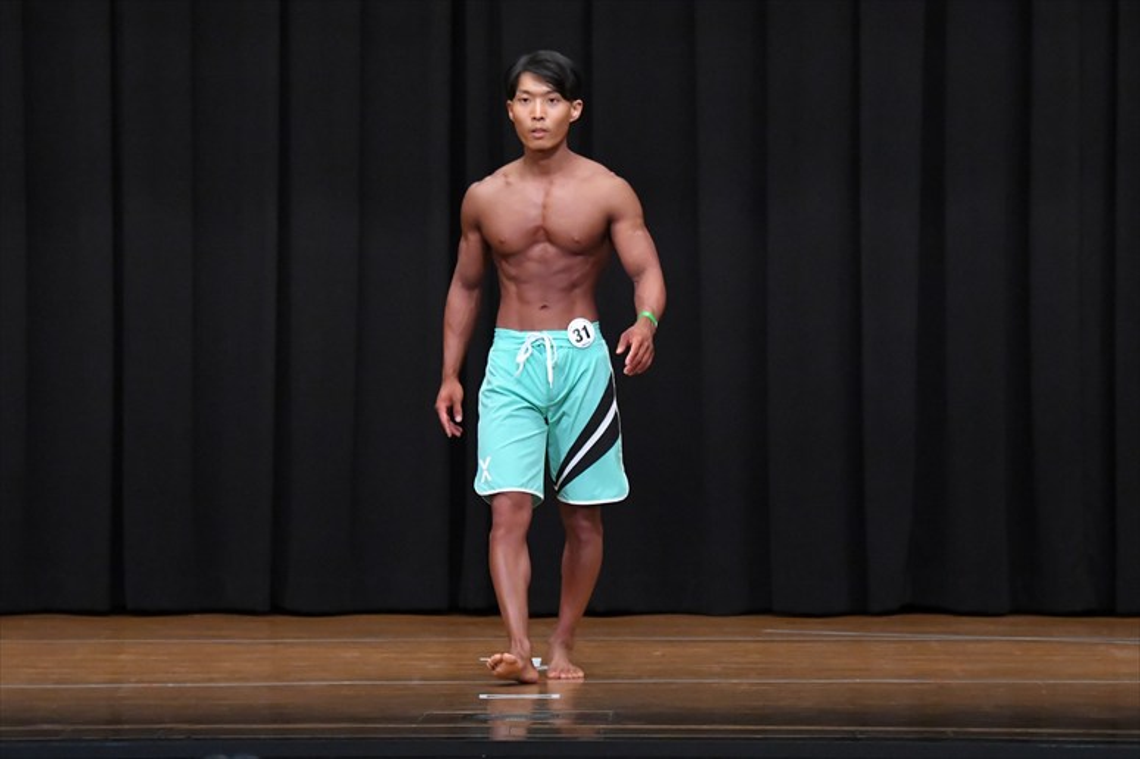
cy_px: 380
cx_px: 570
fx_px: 7596
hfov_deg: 8.6
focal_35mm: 240
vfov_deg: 5.7
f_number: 5.6
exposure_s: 1/400
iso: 8000
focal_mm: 160
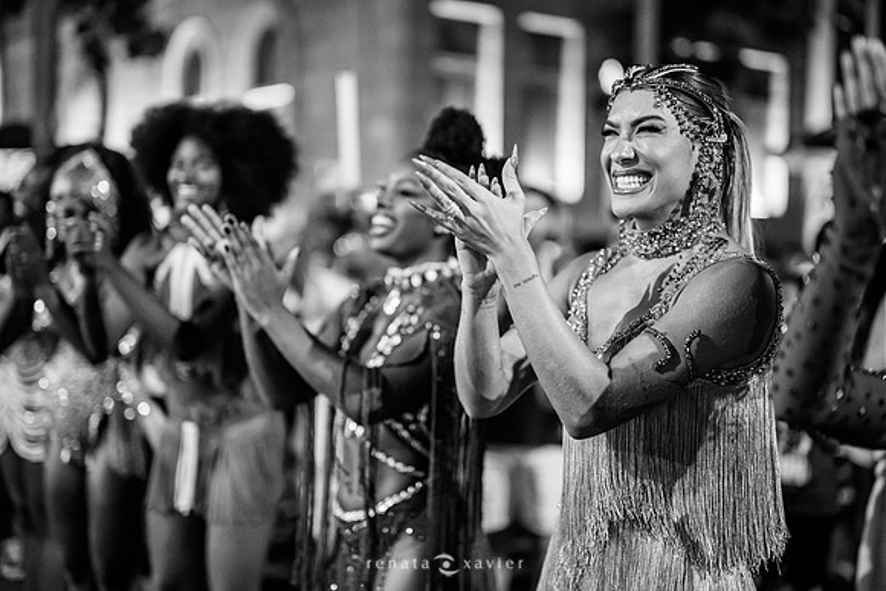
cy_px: 296
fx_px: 1231
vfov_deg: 27.0
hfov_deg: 39.6
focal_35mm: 50
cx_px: 443
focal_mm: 50
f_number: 1.2
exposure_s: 1/320
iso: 2000
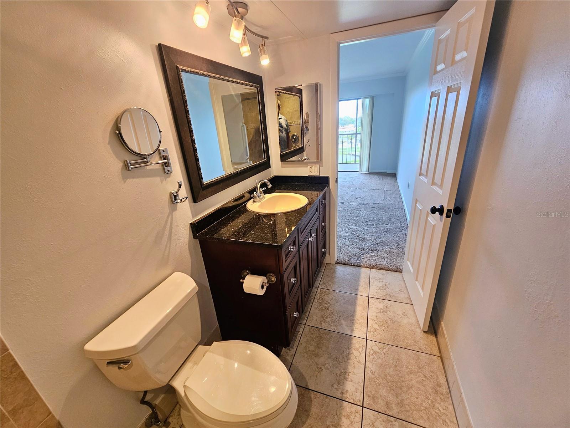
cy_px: 214
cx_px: 285
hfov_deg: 106.2
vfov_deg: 89.9
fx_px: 214
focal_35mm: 13
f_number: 2.2
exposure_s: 1/60
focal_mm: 2.2
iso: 160
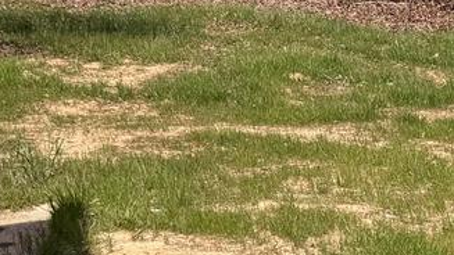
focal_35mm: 115
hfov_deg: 14.6
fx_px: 1385
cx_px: 968
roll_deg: +3.0
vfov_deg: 10.5
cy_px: 213
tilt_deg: -12.3
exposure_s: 1/4405
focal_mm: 6.76
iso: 80
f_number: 1.78
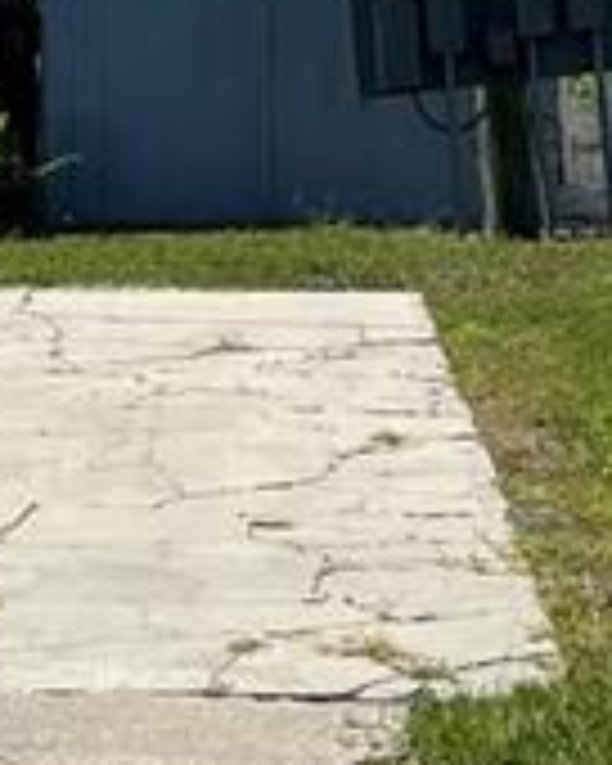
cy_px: 652
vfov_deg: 10.7
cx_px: 86
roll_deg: -0.3
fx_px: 4053
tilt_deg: -11.1
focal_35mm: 179
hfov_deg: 8.6
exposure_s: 1/6897
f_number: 1.6
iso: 32
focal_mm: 4.2
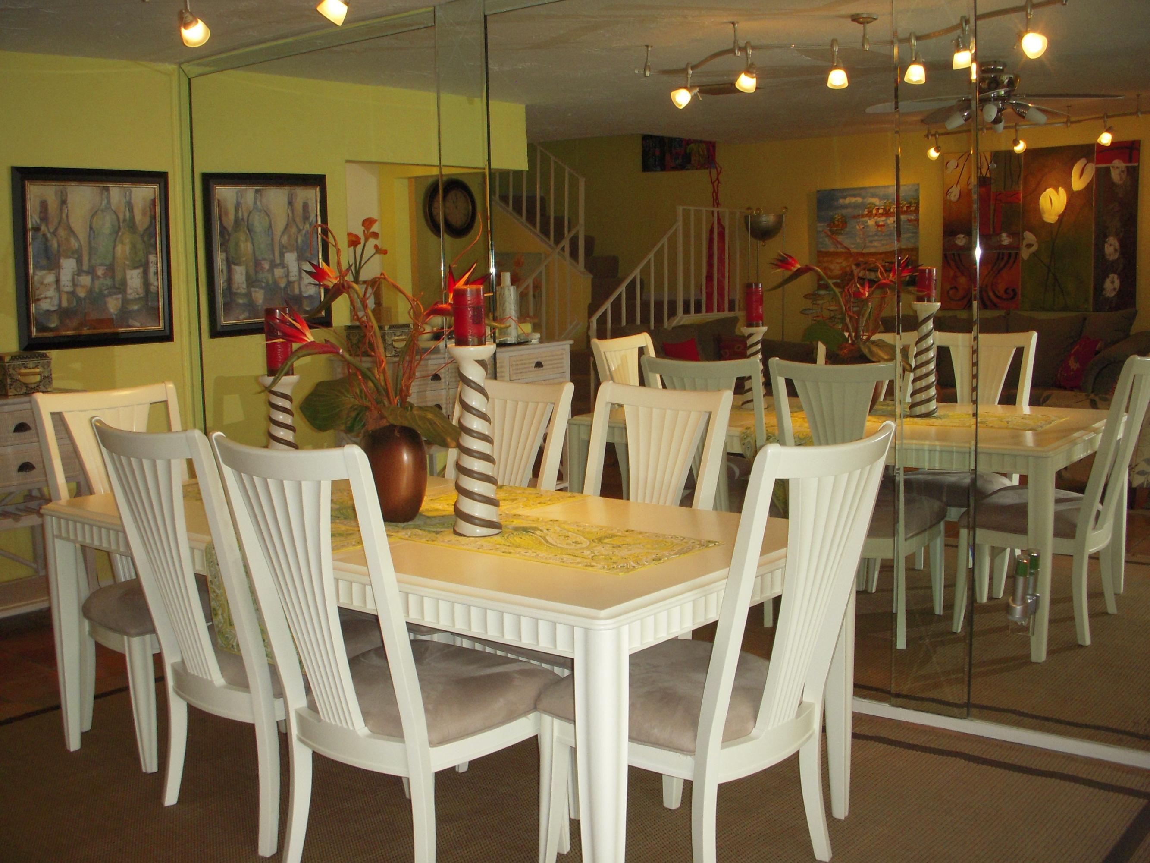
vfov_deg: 37.7
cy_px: 432
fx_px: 1262
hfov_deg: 49.0
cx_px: 575
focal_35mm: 38
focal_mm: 6.3
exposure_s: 1/60
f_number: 3.3
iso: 200
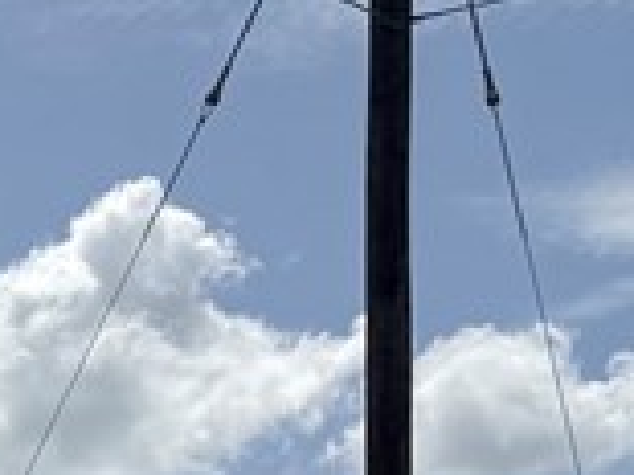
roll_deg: +0.2
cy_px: 1212
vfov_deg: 8.4
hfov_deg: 10.2
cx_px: -1068
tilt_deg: -2.3
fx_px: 2910
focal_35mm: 159
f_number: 1.78
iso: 80
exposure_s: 1/14286
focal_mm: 6.76
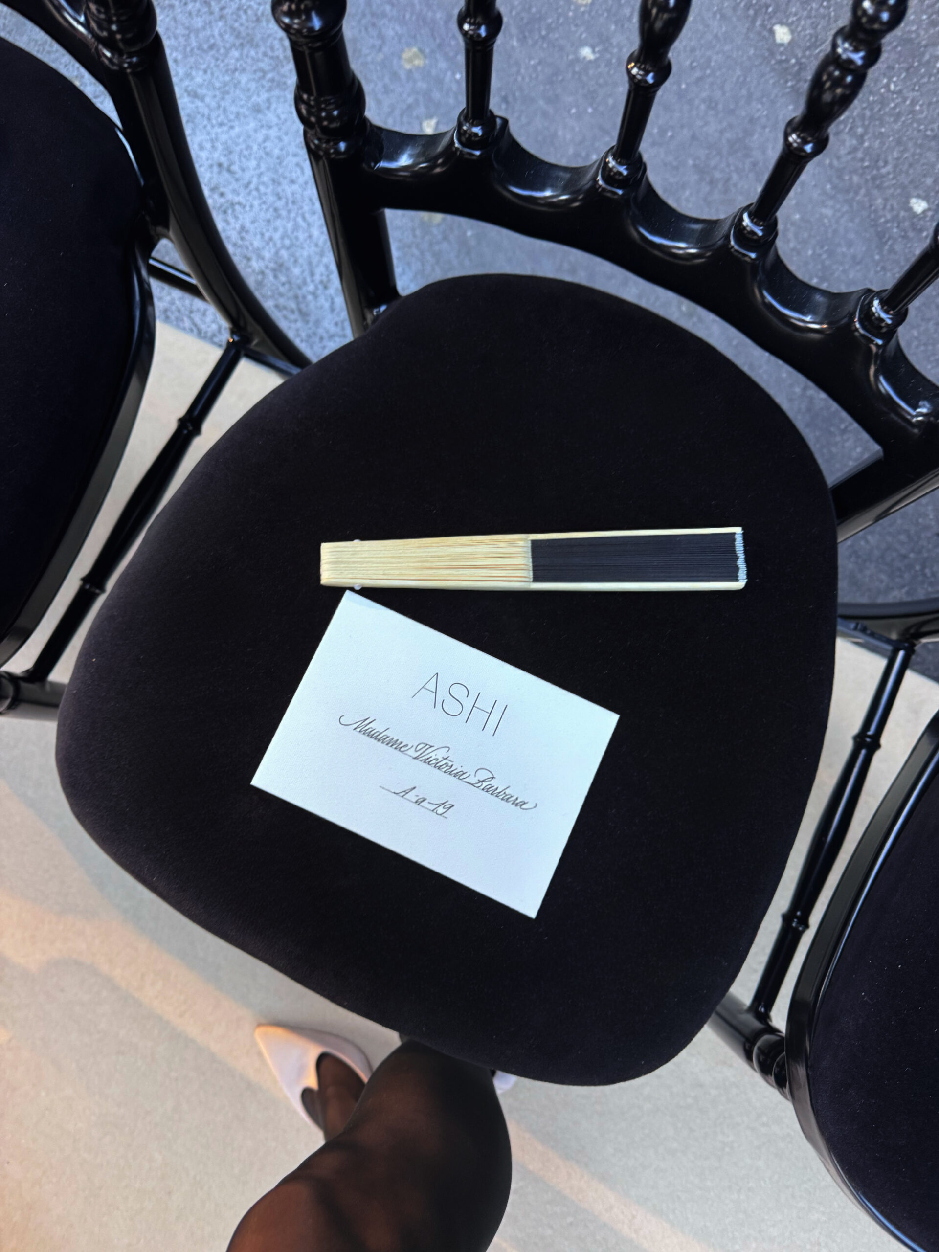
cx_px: 470
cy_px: 626
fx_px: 868
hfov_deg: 56.8
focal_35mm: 24
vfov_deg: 71.6
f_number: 1.78
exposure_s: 1/78
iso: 200
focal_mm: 6.76
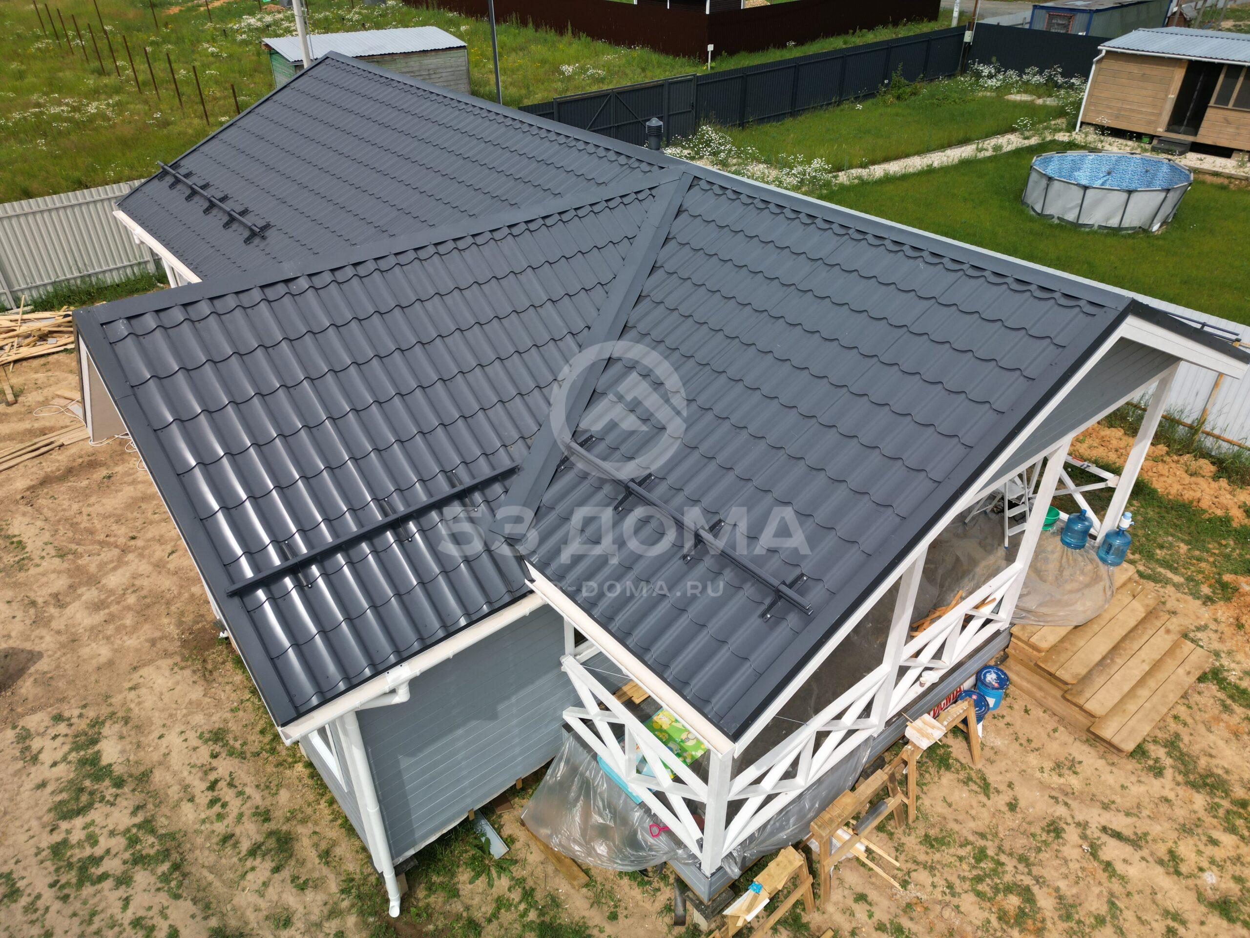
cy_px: 469
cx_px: 625
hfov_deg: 71.6
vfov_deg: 56.8
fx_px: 867
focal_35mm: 24
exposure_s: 1/250
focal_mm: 6.72
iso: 110
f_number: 1.7
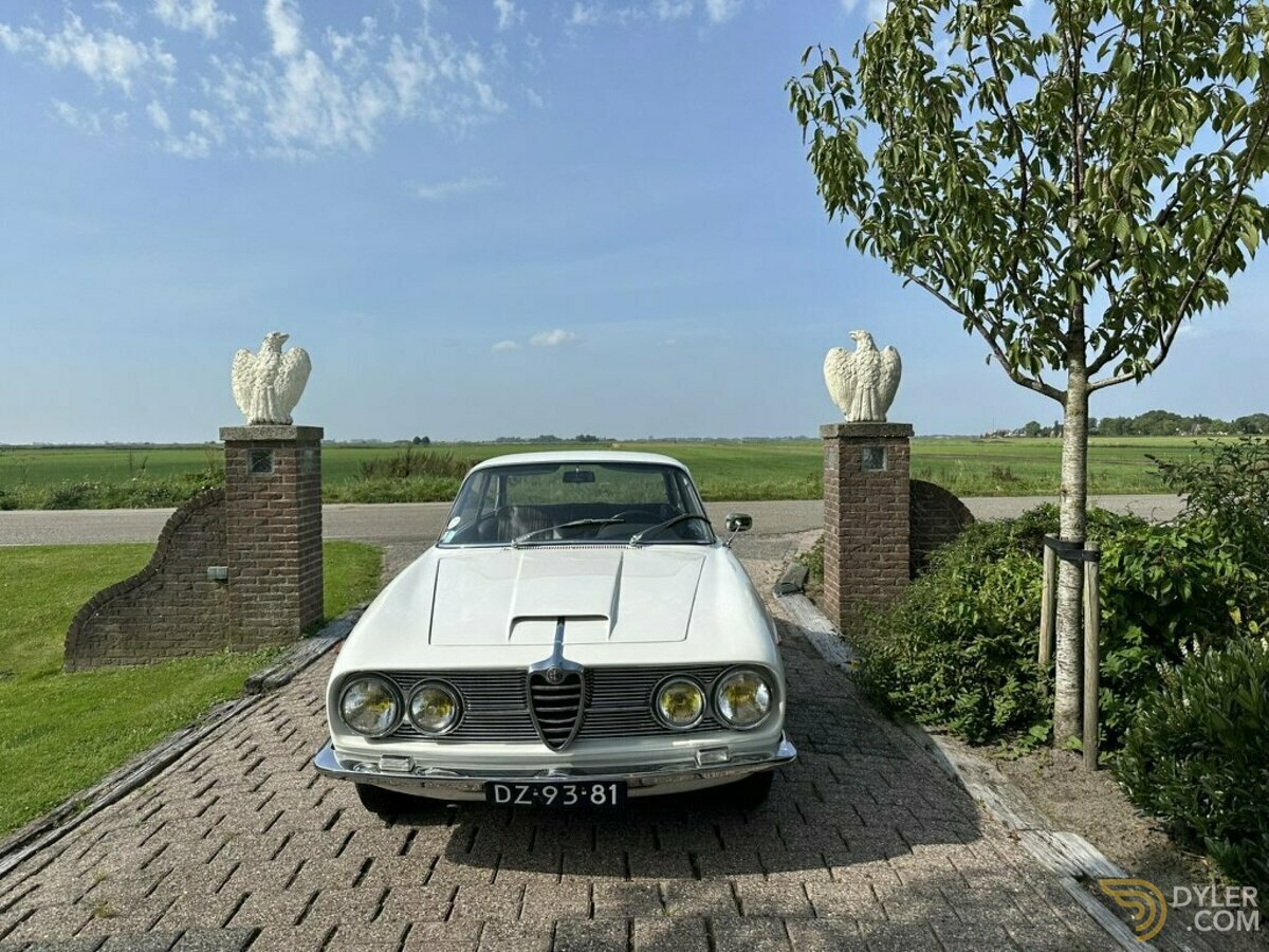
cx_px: 634
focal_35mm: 24
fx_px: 880
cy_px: 476
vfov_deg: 56.8
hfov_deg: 71.6
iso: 80
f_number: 1.78
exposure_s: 1/6623
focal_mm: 6.86
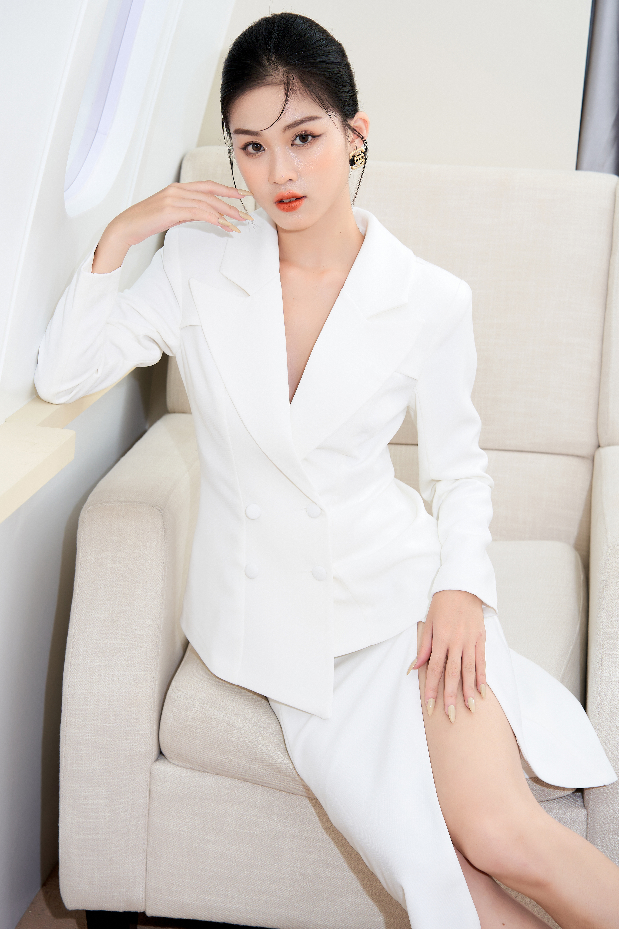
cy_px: 439
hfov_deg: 16.1
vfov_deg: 23.9
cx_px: 281
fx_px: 2192
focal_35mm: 85
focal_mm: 75
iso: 200
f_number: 5.6
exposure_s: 1/100
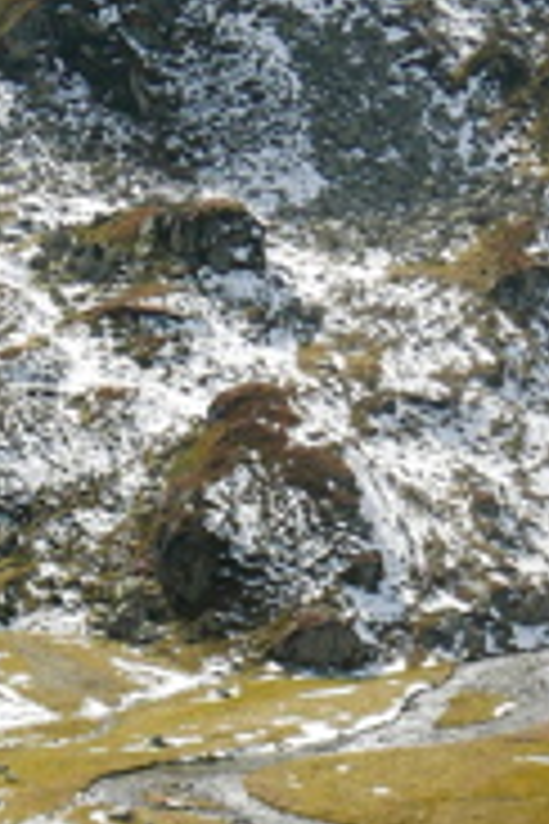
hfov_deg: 6.7
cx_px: -353
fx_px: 4598
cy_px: 1198
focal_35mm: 201
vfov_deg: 9.9
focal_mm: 20.6
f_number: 5.6
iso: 200
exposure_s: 1/640
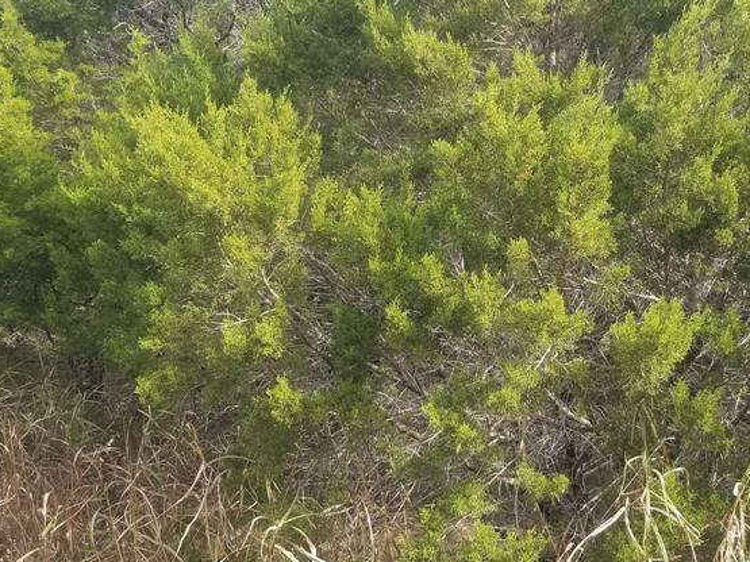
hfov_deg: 39.1
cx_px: 514
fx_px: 1040
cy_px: 207
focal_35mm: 48
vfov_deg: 30.1
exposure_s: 1/377
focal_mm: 4.3
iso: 50
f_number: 1.7
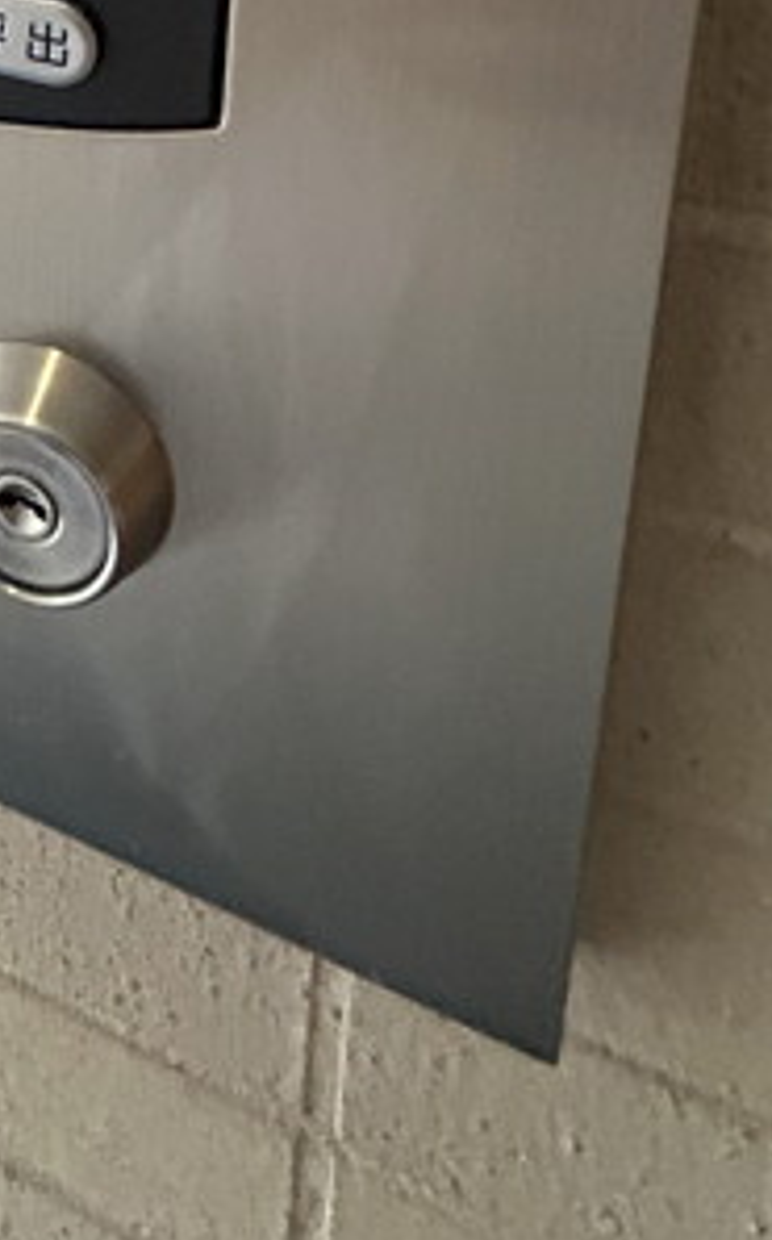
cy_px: -276
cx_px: -242
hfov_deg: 26.7
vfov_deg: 36.8
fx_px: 1350
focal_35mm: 40
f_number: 2.4
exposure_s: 1/50
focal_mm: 1.54
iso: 1000
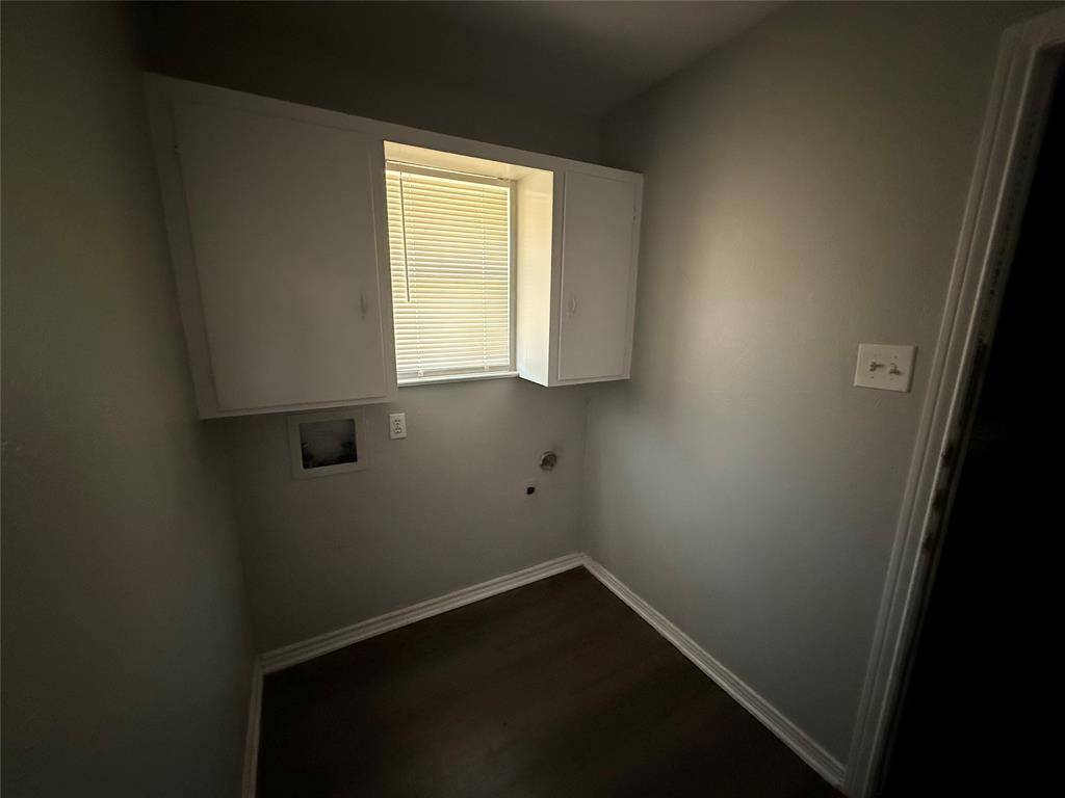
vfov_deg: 85.7
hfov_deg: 102.1
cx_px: 532
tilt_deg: -11.2
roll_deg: -0.6
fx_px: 431
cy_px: 399
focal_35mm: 14
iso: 1250
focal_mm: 2.22
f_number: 2.2
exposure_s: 1/60
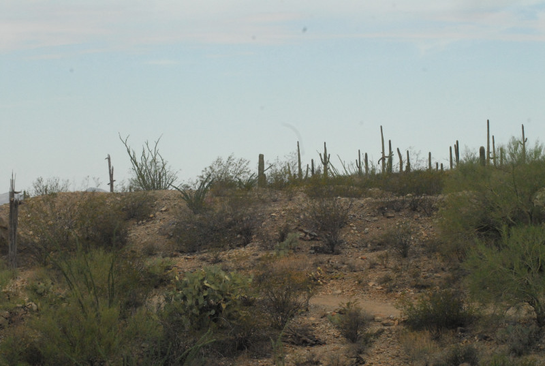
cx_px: 272
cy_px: 183
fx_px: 1593
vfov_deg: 13.1
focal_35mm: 105
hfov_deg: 19.4
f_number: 14
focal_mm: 70
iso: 1600
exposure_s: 1/800
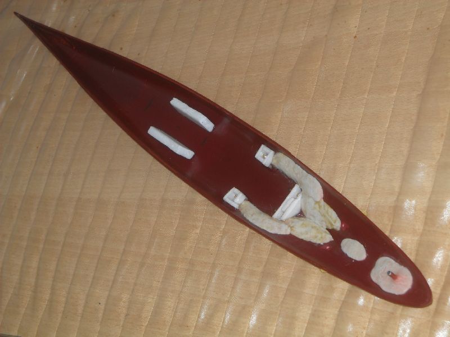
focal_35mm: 90
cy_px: 168
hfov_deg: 21.8
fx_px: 1170
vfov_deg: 16.4
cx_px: 225
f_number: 4.8
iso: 64
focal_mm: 14.9
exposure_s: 1/60
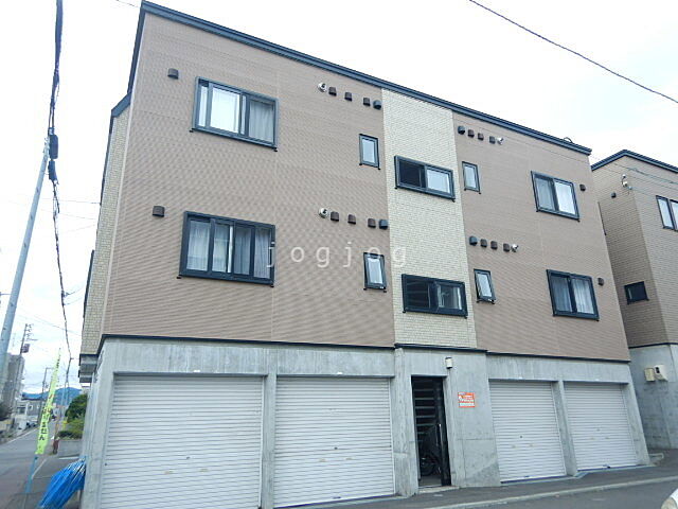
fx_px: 470
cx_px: 339
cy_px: 254
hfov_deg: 71.6
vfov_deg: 56.8
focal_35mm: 24
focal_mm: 4.3
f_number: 2.8
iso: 125
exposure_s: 1/125
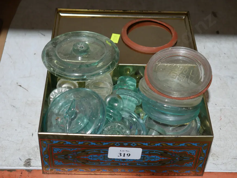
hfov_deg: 30.3
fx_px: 438
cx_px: 118
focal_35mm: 64
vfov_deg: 22.9
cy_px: 89
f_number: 5.4
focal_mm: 32
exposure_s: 1/80
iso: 800
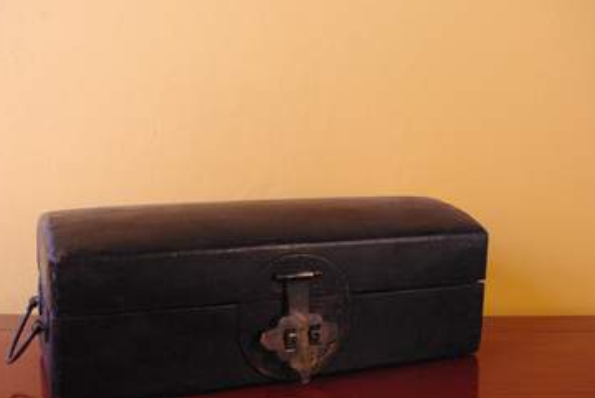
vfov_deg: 33.5
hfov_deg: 48.4
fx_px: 662
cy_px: 220
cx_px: 283
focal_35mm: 40
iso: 1600
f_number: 5.6
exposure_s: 1/30
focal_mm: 24.38
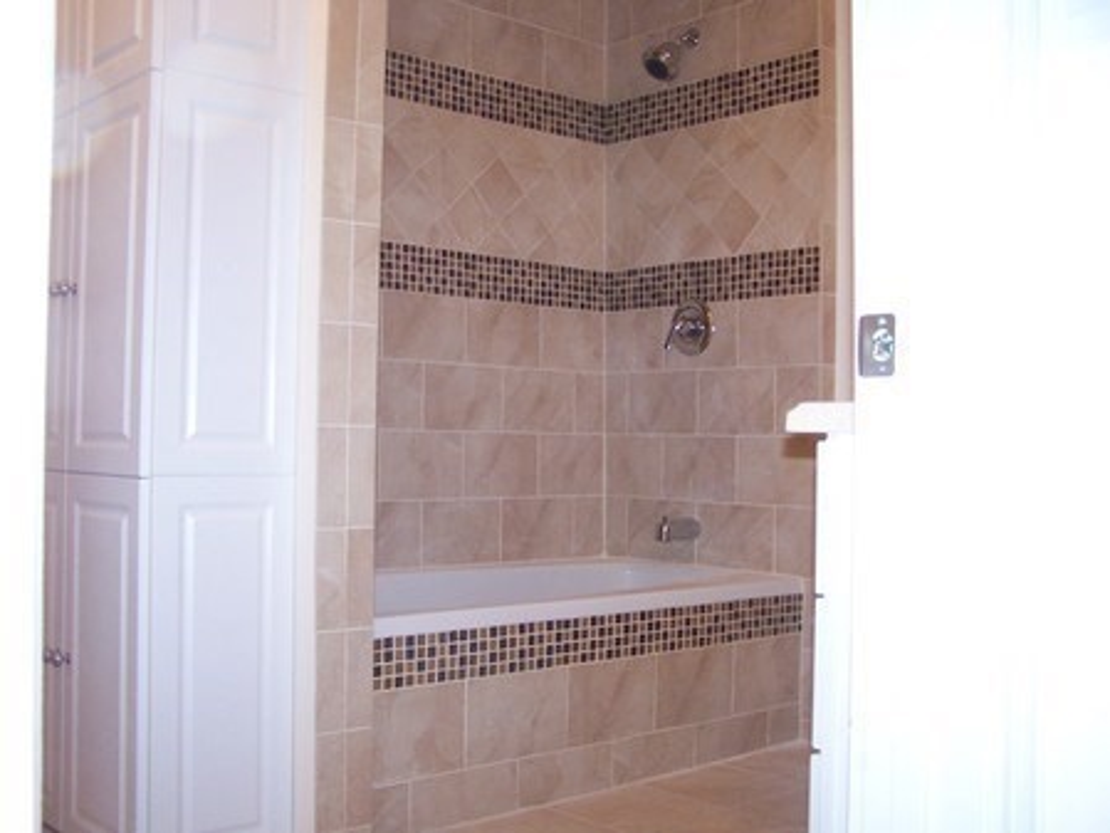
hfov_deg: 49.0
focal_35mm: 38
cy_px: 416
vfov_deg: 37.7
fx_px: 1219
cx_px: 555
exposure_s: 1/60
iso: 140
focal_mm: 6.3
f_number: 2.8
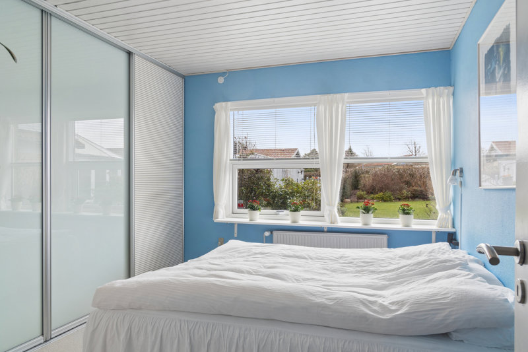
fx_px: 352
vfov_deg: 53.1
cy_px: 176
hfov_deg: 73.8
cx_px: 264
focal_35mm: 24
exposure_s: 1/60
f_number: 8
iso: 200
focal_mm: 16
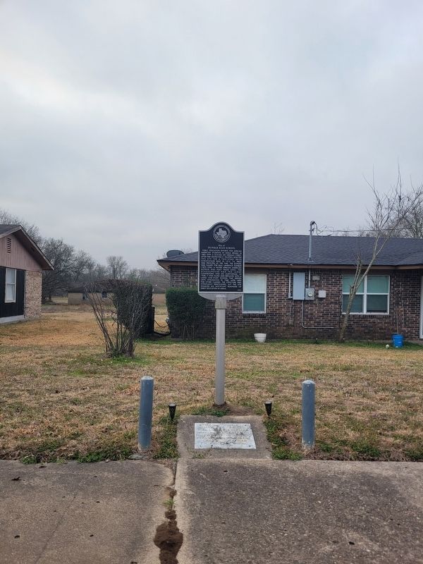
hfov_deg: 53.1
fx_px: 424
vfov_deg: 67.3
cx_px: 212
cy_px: 282
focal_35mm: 26
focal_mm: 5.4
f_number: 1.8
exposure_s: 1/902
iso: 40
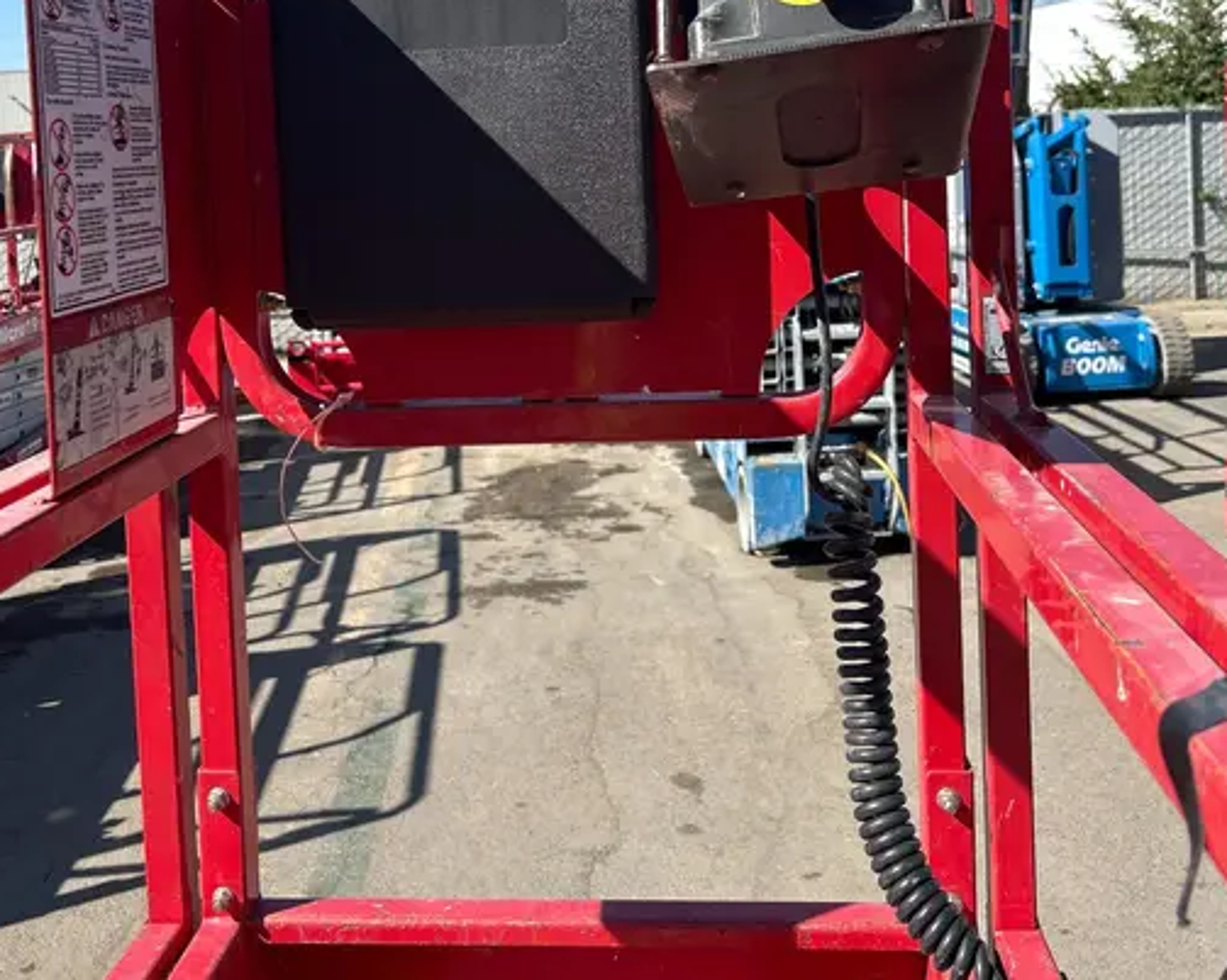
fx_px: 1343
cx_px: 598
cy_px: 196
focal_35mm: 37
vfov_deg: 38.6
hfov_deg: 49.1
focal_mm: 5.7
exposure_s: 1/2571
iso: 50
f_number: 1.5
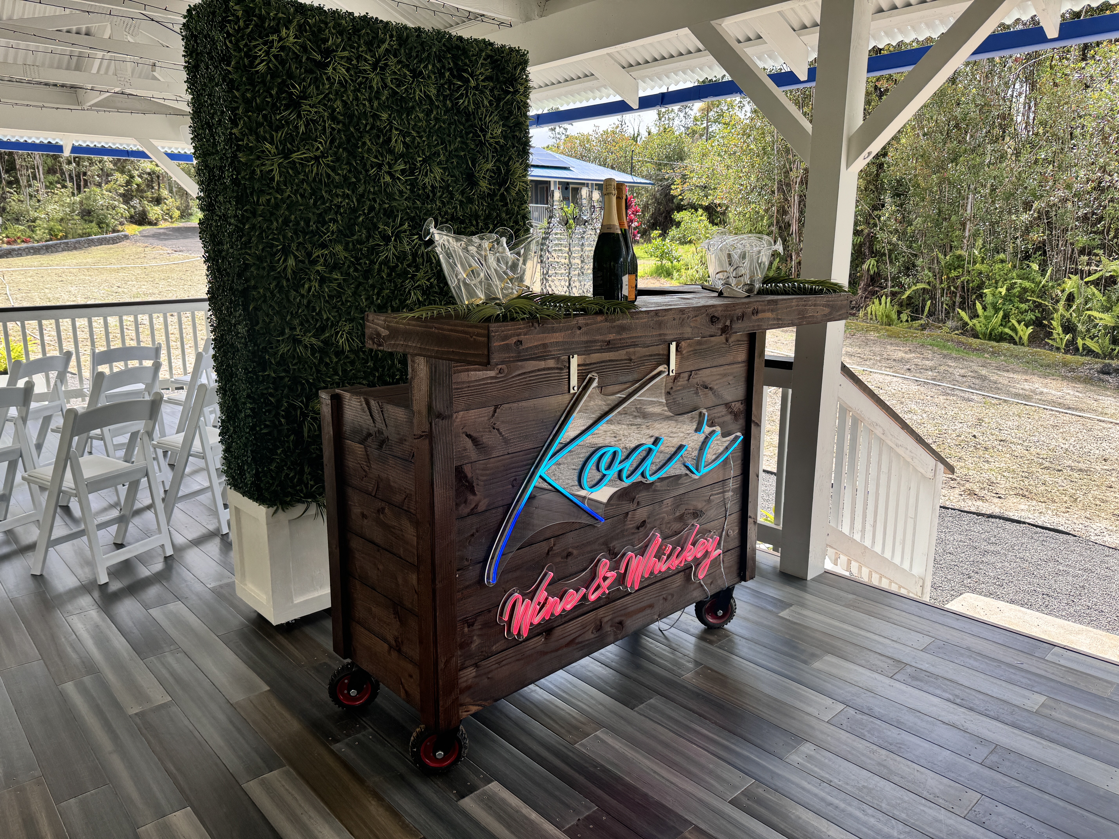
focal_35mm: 24
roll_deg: +0.2
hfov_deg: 71.6
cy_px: 420
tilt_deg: -12.7
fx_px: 776
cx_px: 560
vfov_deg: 56.8
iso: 80
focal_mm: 6.76
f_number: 1.78
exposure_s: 1/802
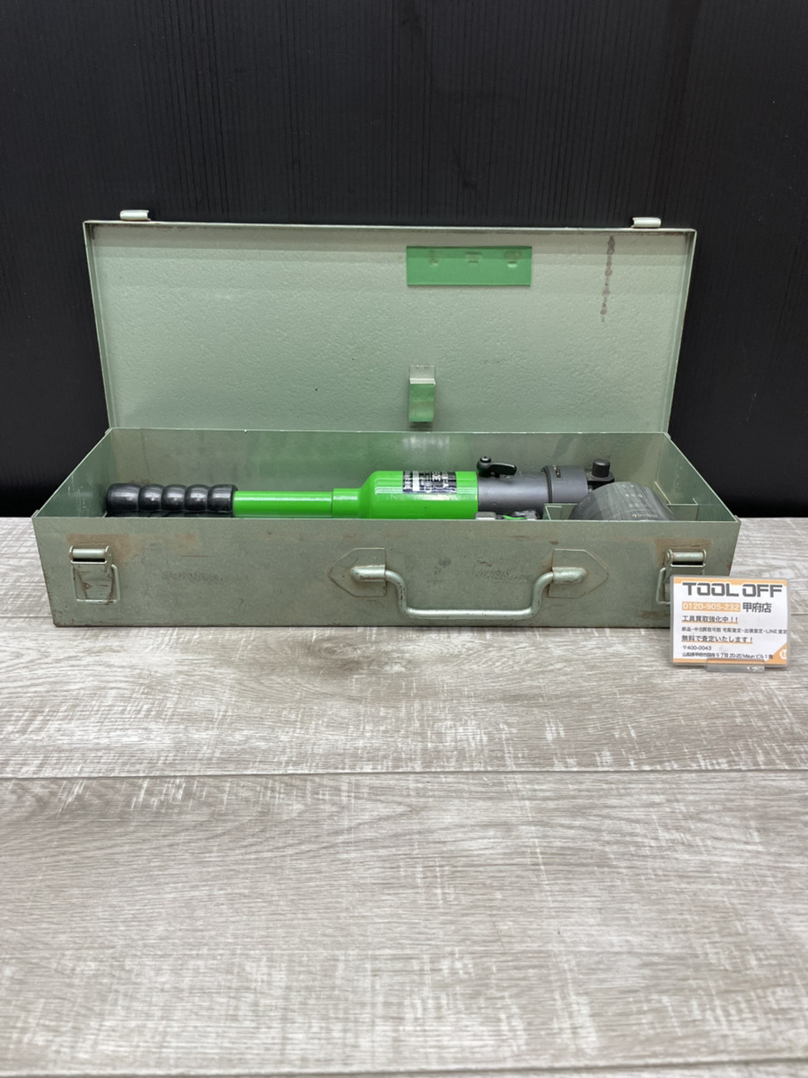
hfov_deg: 53.1
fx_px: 809
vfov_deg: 67.3
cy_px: 539
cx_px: 404
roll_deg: -0.6
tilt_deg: -28.1
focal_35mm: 26
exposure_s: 1/121
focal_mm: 4.2
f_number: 1.6
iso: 125
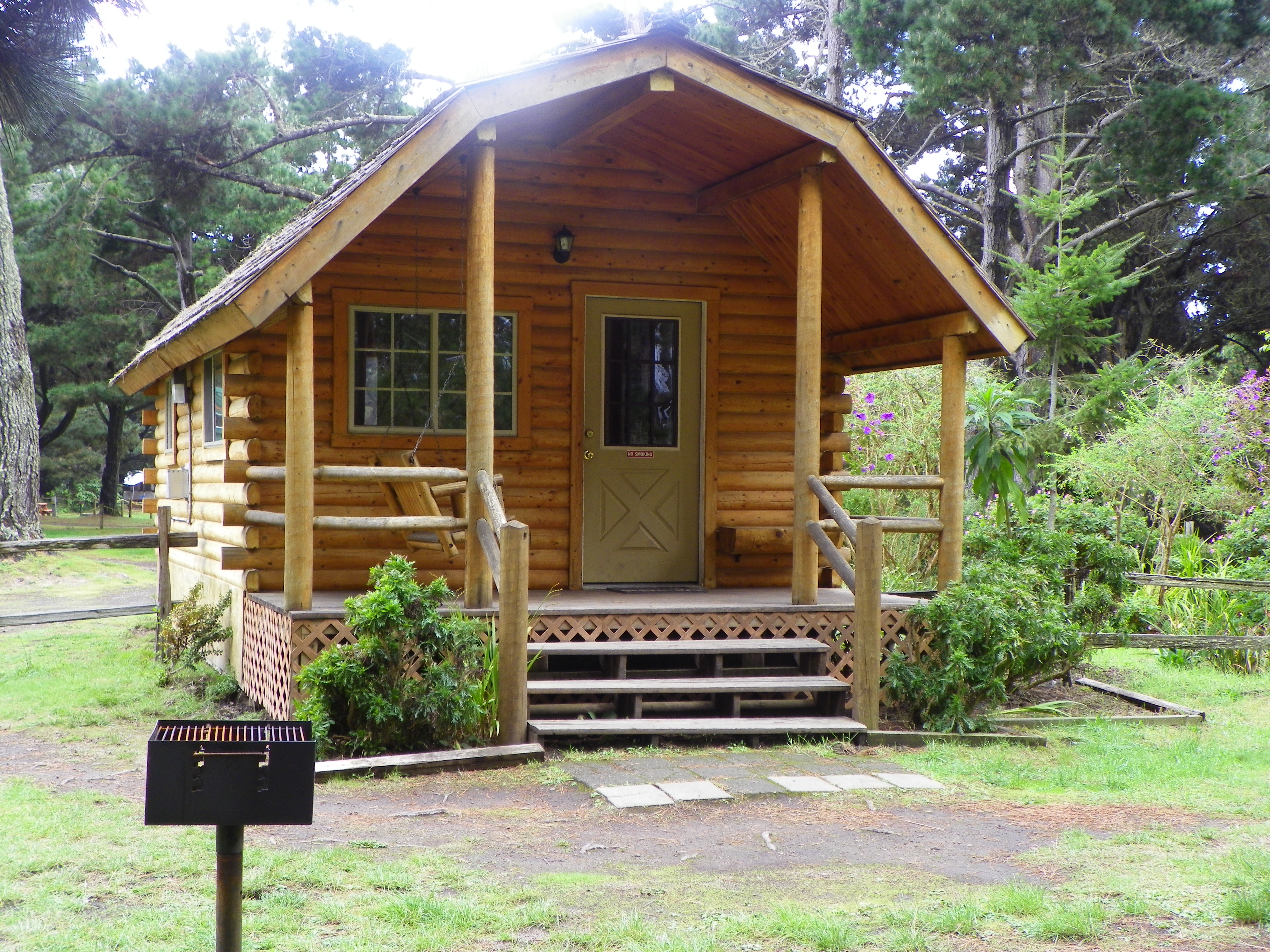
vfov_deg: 29.1
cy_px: 476
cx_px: 635
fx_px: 1834
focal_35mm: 50
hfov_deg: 38.2
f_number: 3.5
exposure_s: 1/40
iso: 64
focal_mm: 8.9
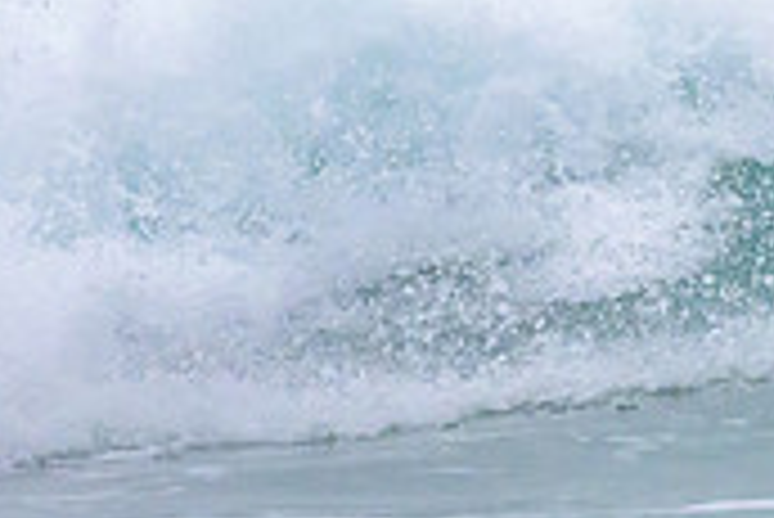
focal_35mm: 3716
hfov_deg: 0.6
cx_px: 1220
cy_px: -217
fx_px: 79959
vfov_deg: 0.4
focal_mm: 800
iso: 2500
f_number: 6.3
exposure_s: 1/2000
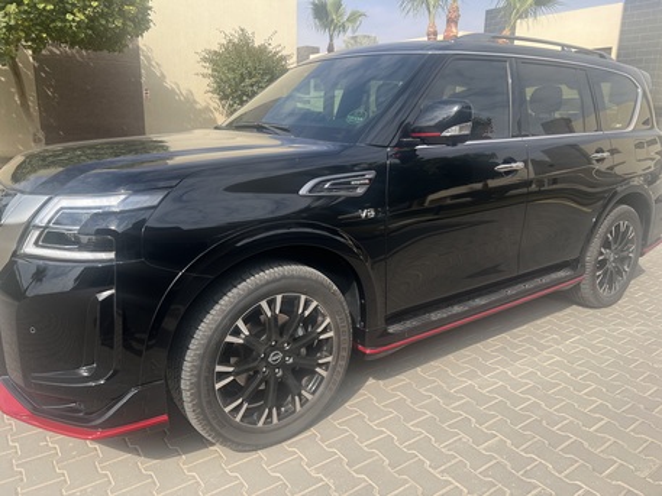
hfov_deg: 67.3
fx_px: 497
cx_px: 331
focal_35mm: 26
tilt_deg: -13.0
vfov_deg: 53.1
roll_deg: -0.9
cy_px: 248
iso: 50
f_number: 1.5
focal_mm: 5.7
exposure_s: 1/2353
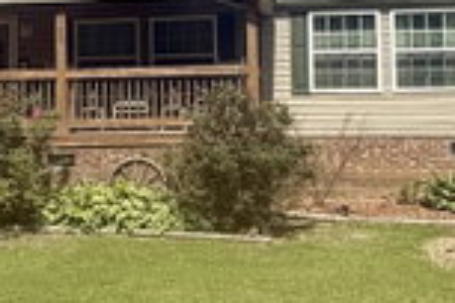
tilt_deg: +3.5
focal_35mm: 61
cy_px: 53
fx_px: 771
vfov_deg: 21.9
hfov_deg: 32.7
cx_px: 174
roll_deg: +0.9
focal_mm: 2.22
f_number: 2.2
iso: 50
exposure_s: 1/2717
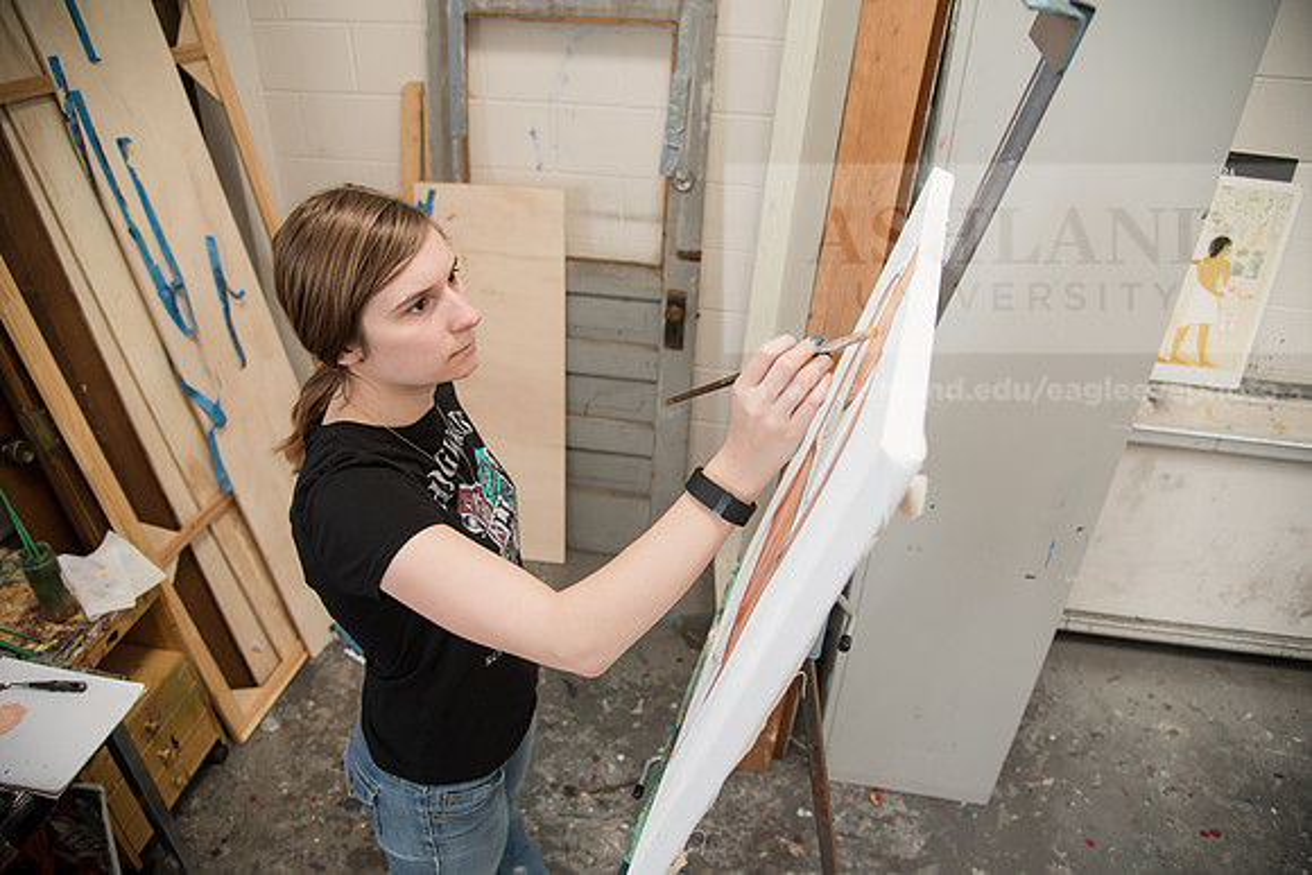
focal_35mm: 24
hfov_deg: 73.7
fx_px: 875
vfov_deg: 53.2
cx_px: 656
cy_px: 438
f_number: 4
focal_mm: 24
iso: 800
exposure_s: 1/160
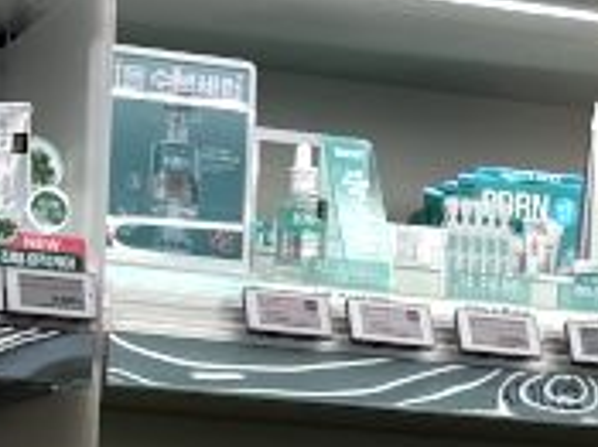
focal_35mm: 176
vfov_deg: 8.3
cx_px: 349
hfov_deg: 11.2
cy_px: 594
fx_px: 3038
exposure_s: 1/274
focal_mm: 6.76
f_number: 1.78
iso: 64
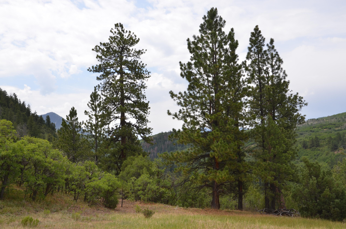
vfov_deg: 28.0
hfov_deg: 41.2
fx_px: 460
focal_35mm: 48
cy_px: 114
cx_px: 173
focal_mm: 32
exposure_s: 1/250
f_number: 9
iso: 100
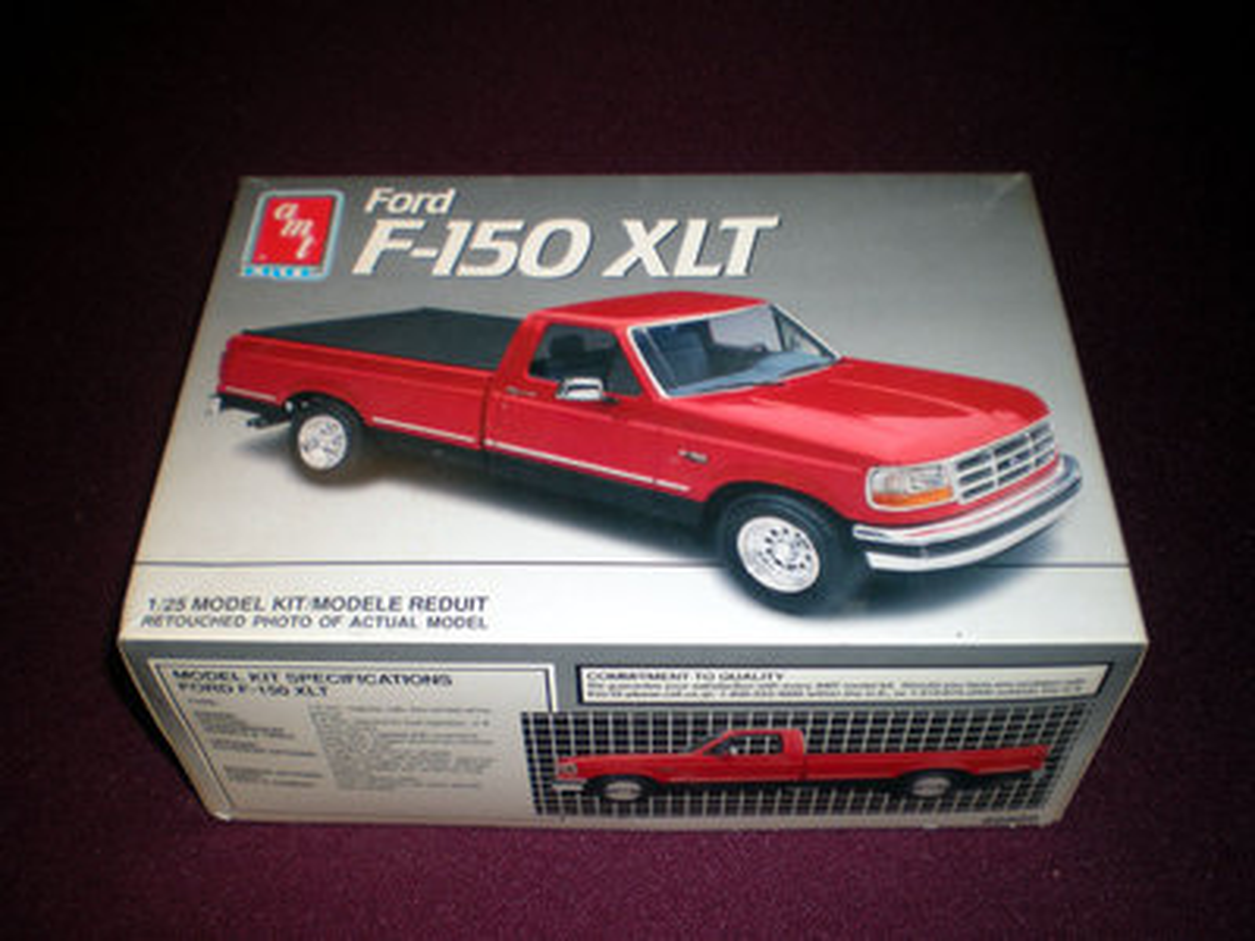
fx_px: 1378
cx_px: 628
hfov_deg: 49.0
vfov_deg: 37.7
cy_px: 470
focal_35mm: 38
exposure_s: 1/30
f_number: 3.1
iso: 64
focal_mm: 6.3
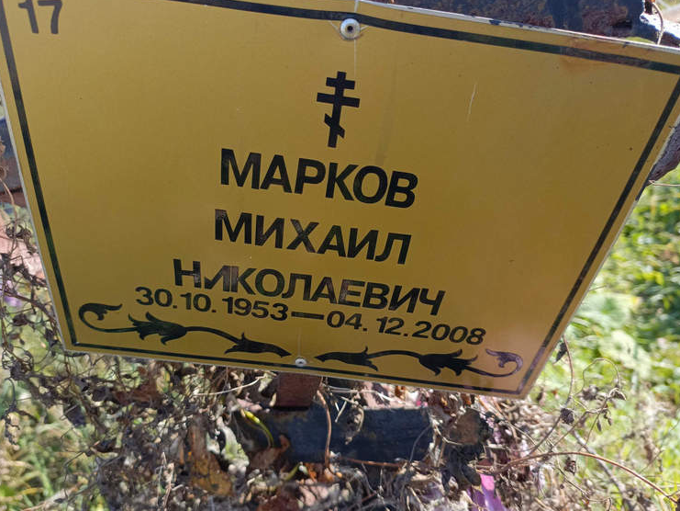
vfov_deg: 51.4
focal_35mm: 27
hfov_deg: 65.3
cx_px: 332
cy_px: 265
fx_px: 530
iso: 110
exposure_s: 1/229
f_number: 1.69
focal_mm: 4.76
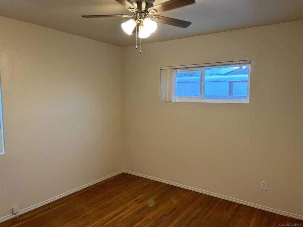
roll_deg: +0.1
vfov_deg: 53.1
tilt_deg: -4.9
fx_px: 228
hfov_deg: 67.3
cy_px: 114
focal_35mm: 26
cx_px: 152
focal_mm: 5.7
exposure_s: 1/60
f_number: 1.5
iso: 64
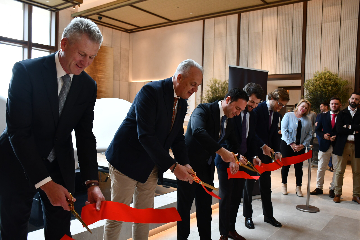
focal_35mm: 33
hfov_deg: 57.2
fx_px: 330
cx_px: 180
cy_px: 120
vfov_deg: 40.0
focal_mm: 22
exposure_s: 1/250
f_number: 3.5
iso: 800
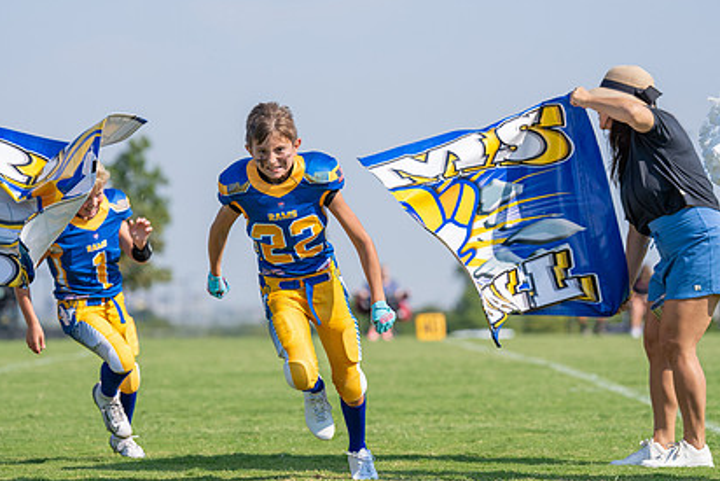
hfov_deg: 12.1
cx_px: 304
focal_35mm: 170
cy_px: 206
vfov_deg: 8.1
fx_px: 3401
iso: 160
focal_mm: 120
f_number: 2.8
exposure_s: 1/3200
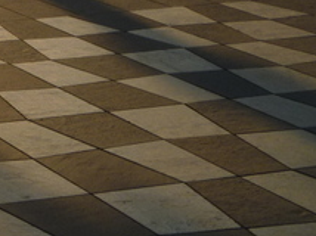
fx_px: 1705
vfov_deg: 7.7
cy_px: -164
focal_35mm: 187
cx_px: -97
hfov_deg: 10.4
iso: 80
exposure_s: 1/320
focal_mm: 8.9
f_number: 6.3
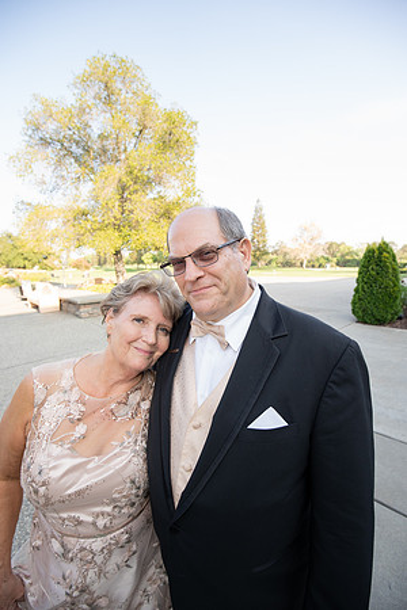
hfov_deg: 73.7
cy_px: 305
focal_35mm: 16
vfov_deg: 96.7
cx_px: 204
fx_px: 271
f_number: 5.6
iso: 320
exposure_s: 1/250
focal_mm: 16
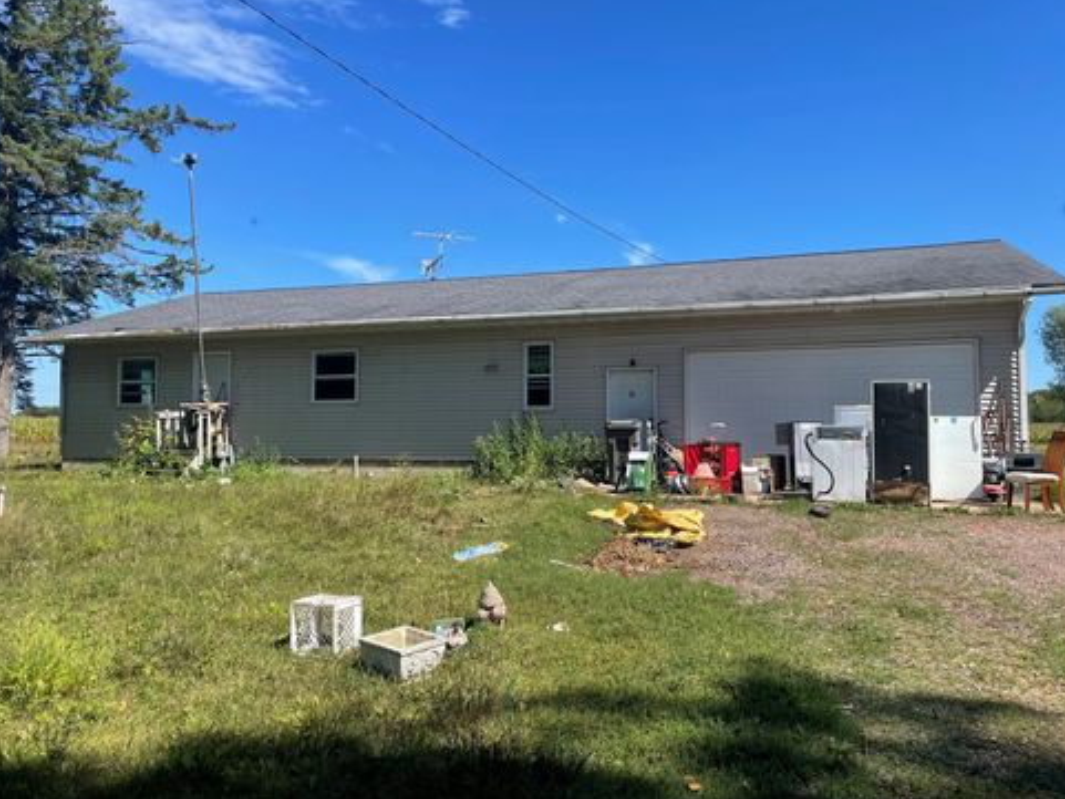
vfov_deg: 51.4
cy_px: 391
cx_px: 545
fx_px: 831
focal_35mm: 27
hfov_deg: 65.3
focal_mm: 4.2
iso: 32
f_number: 1.6
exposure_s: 1/2506
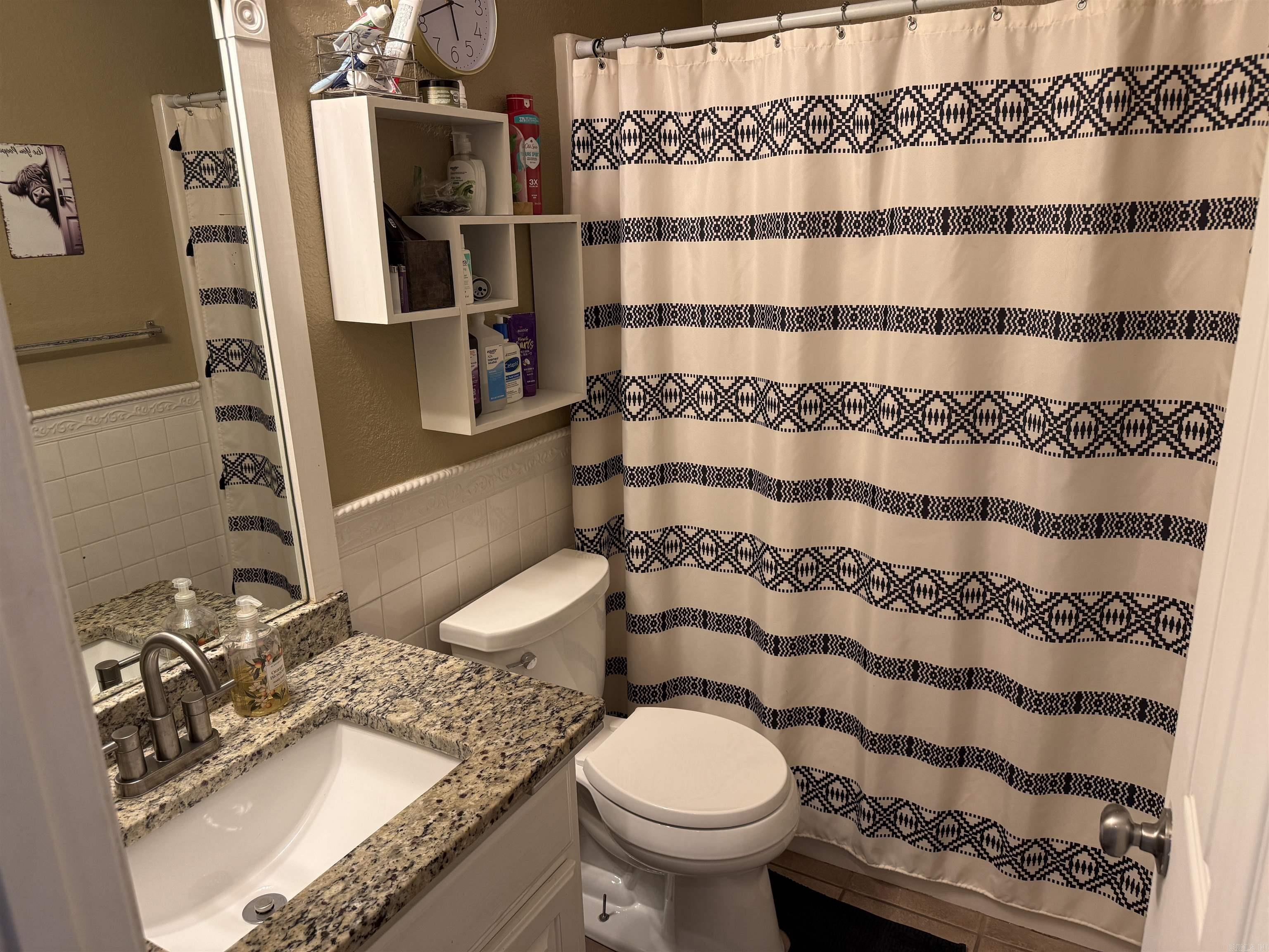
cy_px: 476
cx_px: 634
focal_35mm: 24
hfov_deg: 71.6
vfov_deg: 56.8
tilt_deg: -15.5
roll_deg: +1.5
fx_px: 880
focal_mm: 6.76
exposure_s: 1/120
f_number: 1.78
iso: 200
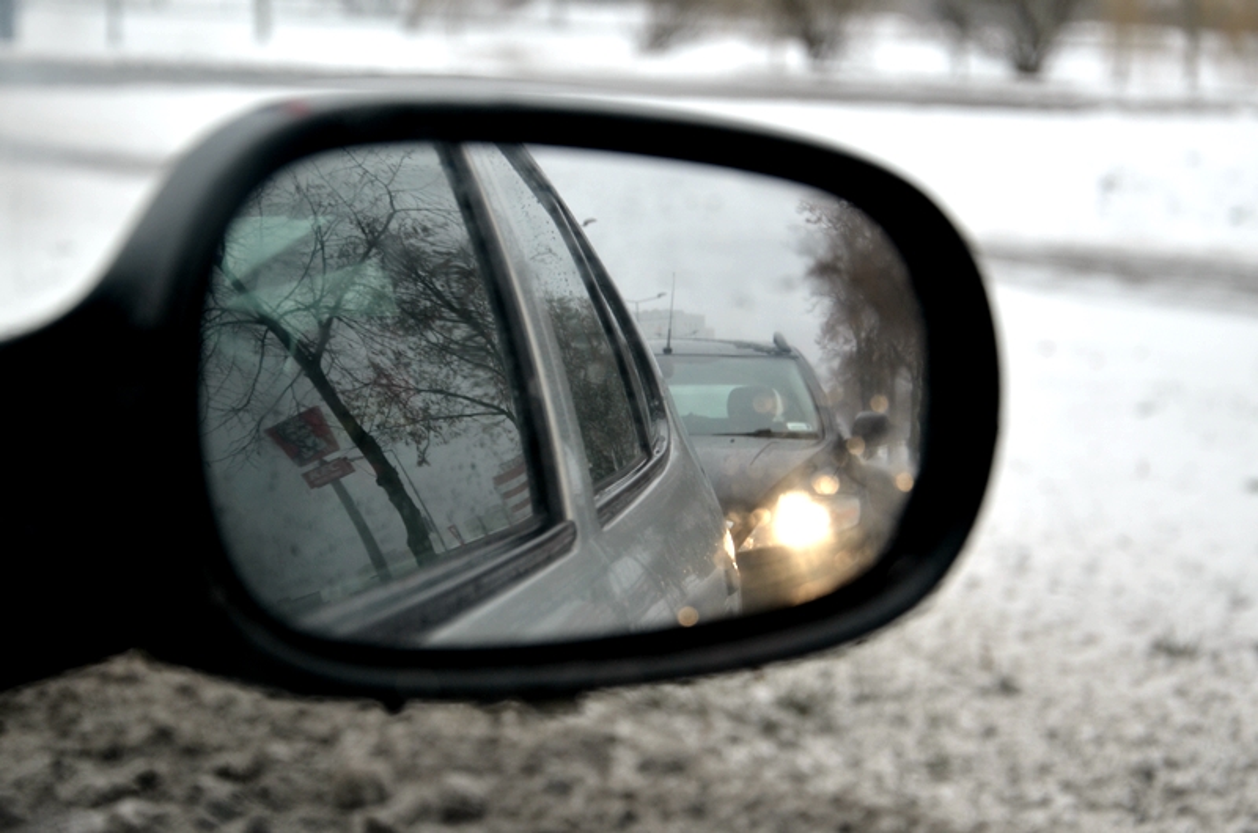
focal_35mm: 78
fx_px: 2720
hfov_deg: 26.0
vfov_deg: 17.4
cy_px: 416
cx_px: 629
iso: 280
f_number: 5.6
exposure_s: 1/125
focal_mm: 52
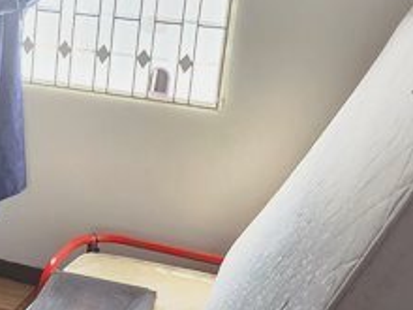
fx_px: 799
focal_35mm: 67
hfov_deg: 27.2
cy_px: 103
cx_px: -6
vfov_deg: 21.8
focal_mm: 6.4
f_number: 1.8
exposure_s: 1/180
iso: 160
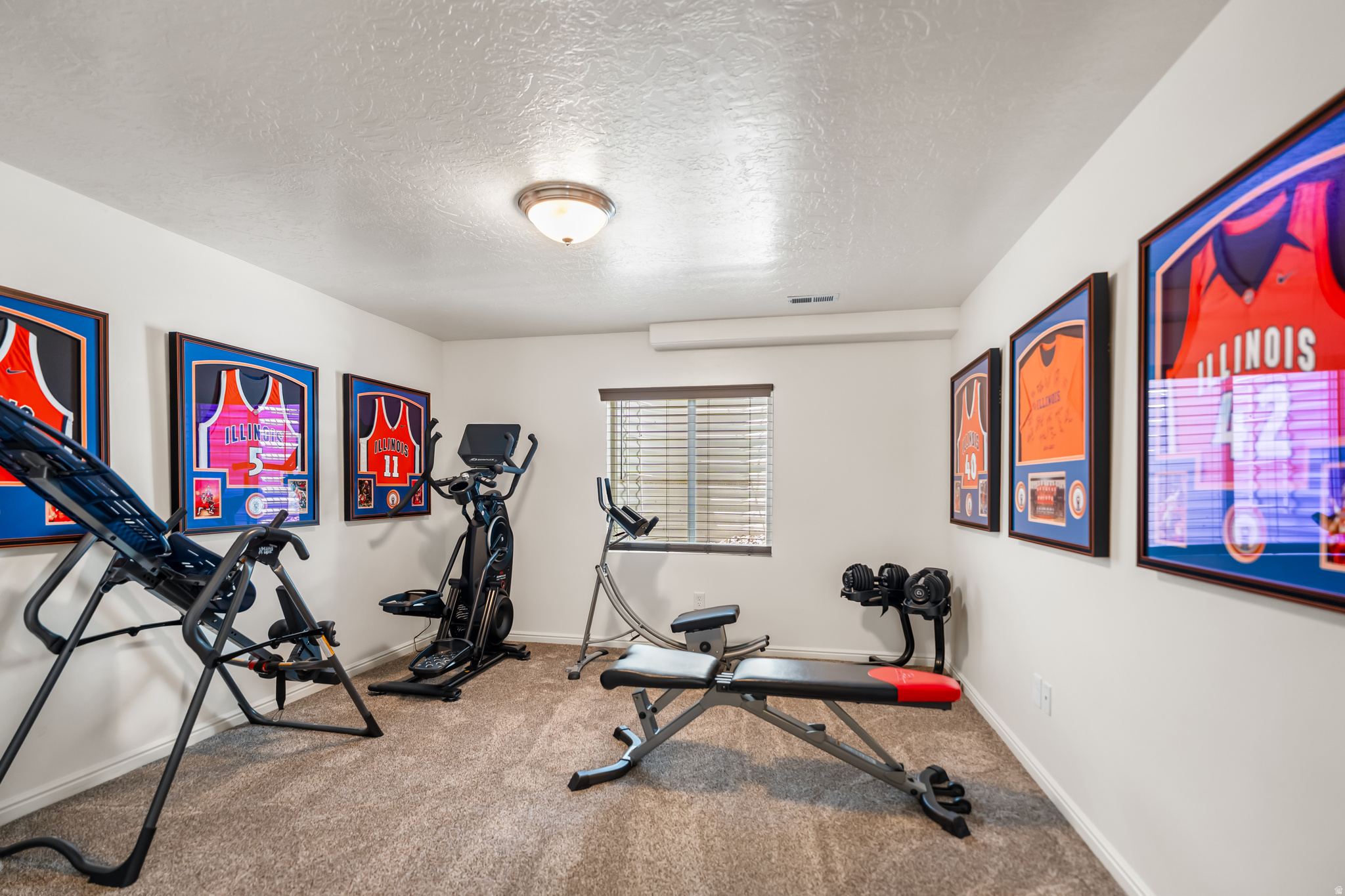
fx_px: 598
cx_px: 672
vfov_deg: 73.7
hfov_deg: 96.7
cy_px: 448
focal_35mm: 16
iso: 800
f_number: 2.8
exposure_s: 1/4
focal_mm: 16
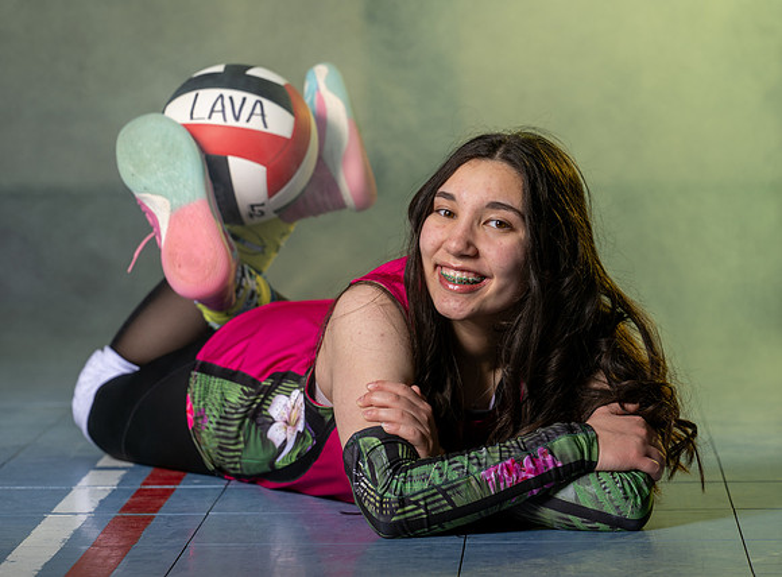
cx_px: 531
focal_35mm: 209
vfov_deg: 7.0
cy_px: 263
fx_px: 4690
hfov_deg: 9.5
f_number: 5.6
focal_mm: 155
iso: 64
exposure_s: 1/125
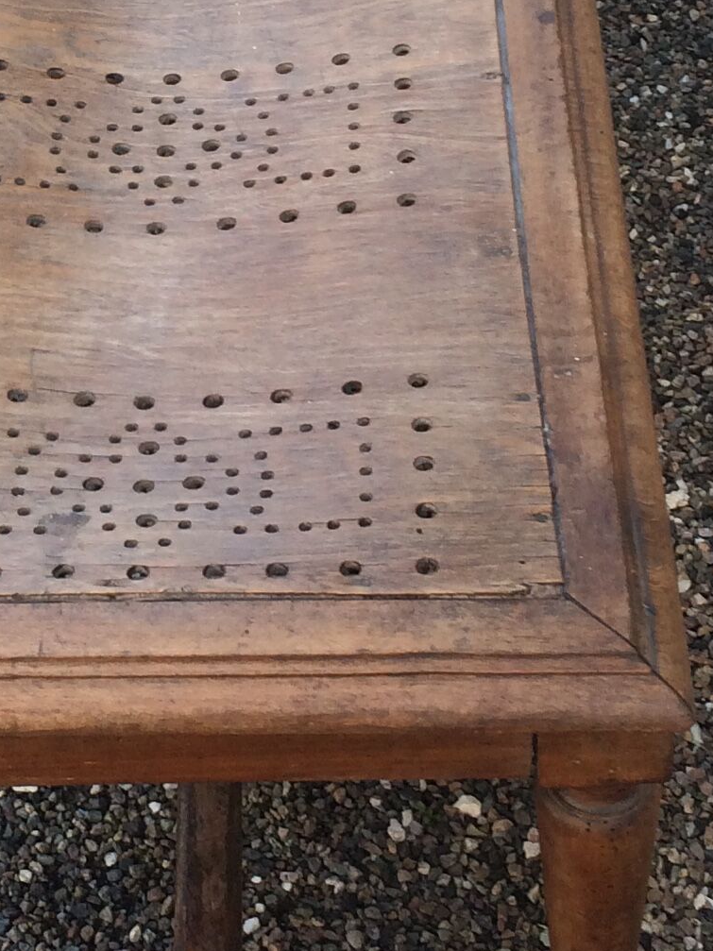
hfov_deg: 15.7
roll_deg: -1.5
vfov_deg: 20.5
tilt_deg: -37.8
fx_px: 2582
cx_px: 305
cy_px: 102
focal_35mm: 94
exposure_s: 1/311
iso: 32
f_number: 2.2
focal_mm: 4.15
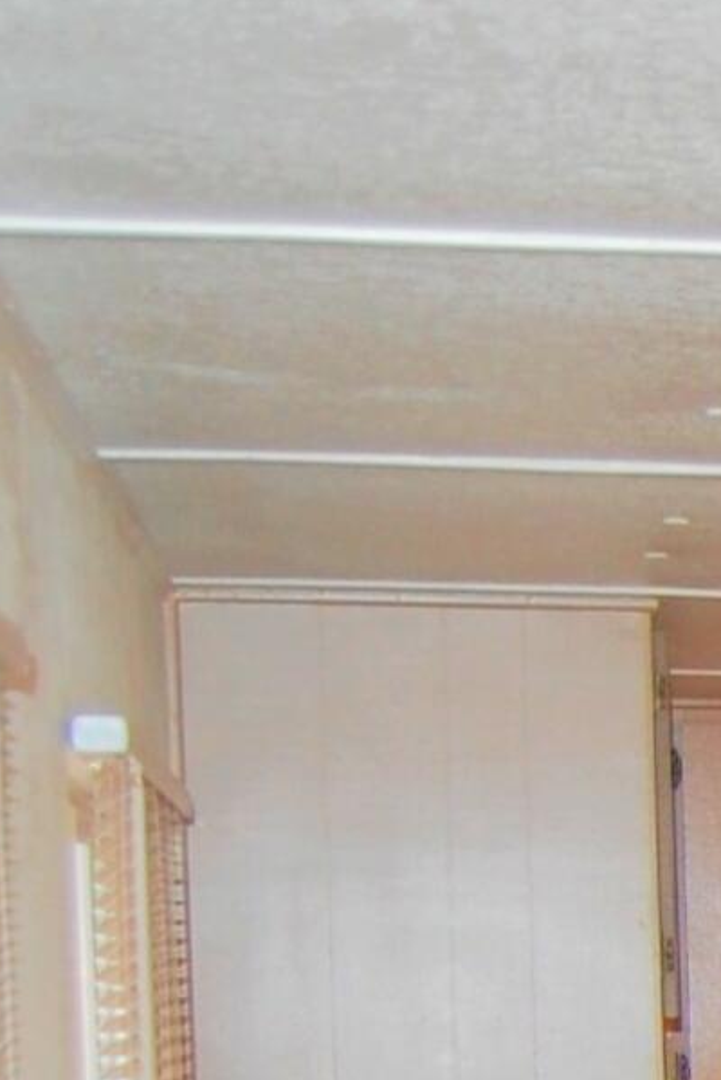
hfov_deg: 8.8
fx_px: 4051
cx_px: 1983
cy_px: 1496
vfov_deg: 14.4
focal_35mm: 135
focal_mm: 18
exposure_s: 1/60
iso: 400
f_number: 3.5
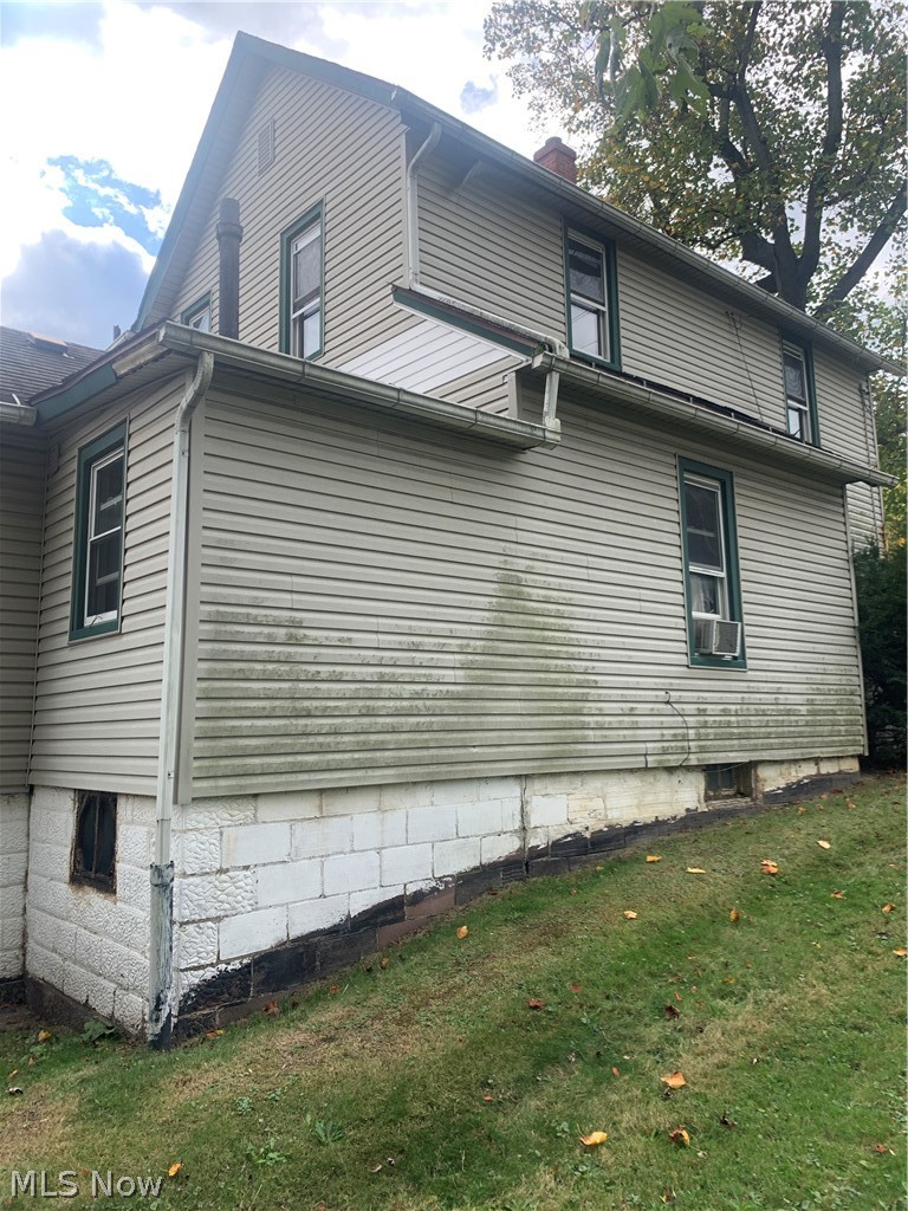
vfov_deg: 67.3
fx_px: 909
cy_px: 606
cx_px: 454
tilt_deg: +9.5
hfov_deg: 53.1
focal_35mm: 26
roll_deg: +2.0
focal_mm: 4.25
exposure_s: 1/692
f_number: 1.8
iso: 25
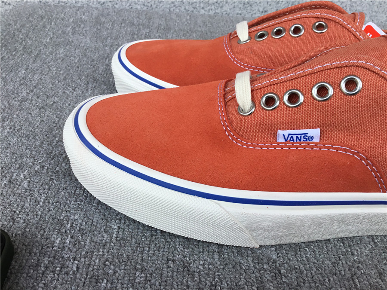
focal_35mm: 31
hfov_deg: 58.4
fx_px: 347
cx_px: 194
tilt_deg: -36.0
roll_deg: -4.6
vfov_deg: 45.4
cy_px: 145
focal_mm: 3.3
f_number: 2.4
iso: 25
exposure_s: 1/407
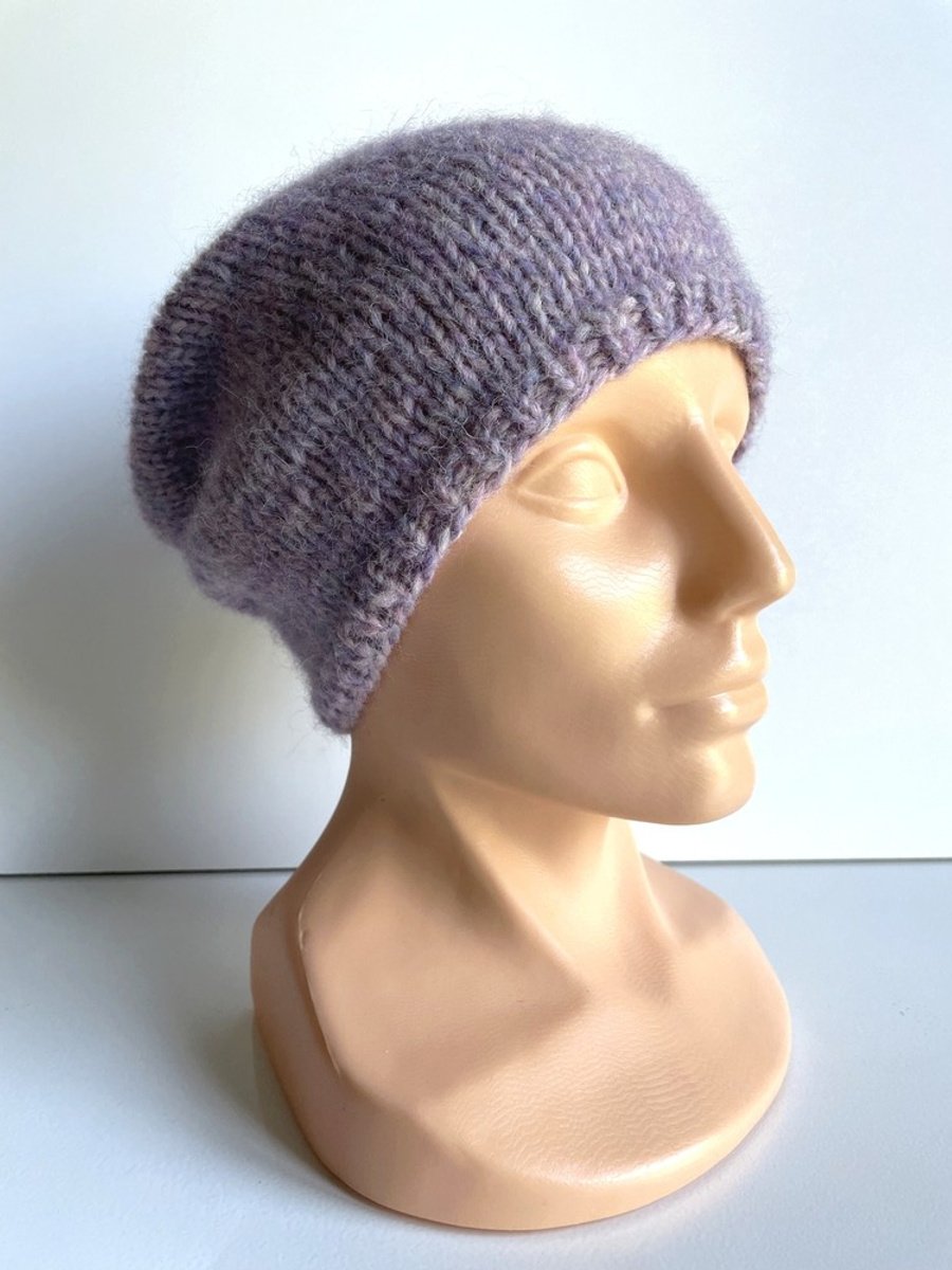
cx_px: 476
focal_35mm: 26
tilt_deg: -9.2
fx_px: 953
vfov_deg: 67.3
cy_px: 635
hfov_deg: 53.1
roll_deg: -0.4
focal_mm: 4.2
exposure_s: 1/121
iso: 100
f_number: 1.6
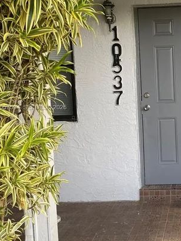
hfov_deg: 25.4
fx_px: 383
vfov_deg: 34.9
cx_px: 179
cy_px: 108
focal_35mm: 55
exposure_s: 1/121
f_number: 1.8
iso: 40
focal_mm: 4.25
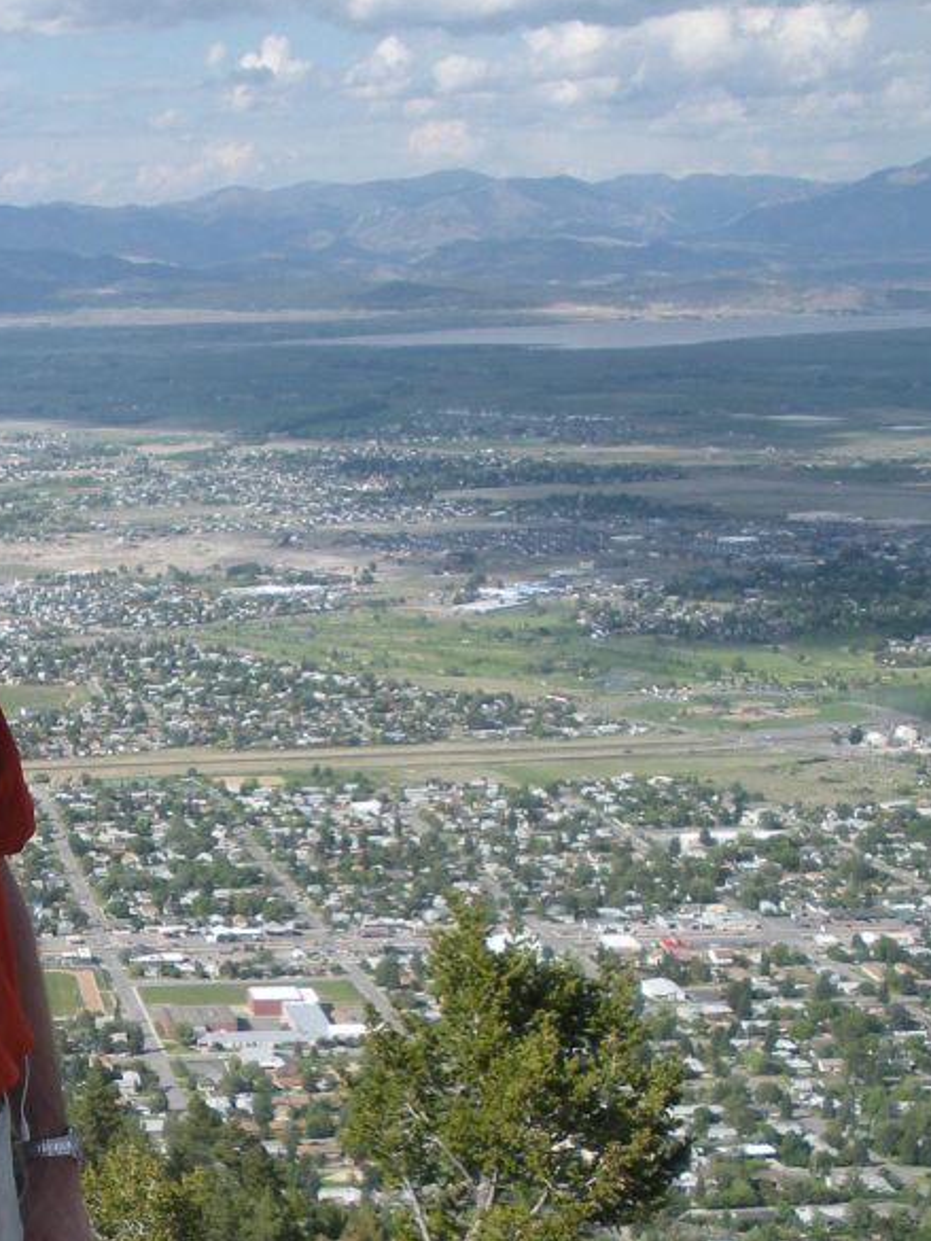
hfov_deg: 16.9
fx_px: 3011
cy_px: 928
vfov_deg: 23.1
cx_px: -136
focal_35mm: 84
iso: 64
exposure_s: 1/667
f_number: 3.5
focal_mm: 6.3
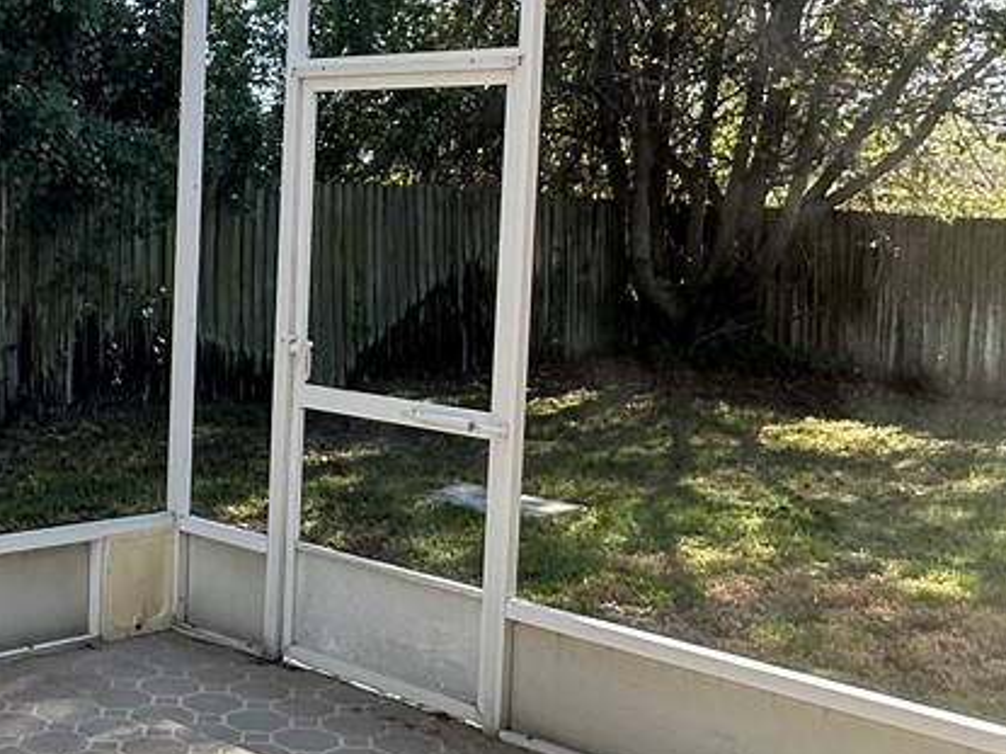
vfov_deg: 26.9
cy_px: 284
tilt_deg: -2.0
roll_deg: -2.2
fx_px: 1569
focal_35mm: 54
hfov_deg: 34.1
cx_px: 153
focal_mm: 2.22
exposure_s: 1/191
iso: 40
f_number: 2.2
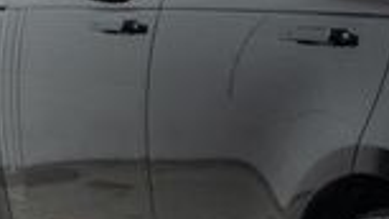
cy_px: 164
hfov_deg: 11.1
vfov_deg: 6.6
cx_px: 623
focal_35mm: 184
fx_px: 1898
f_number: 3.2
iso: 200
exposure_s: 1/40
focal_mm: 28
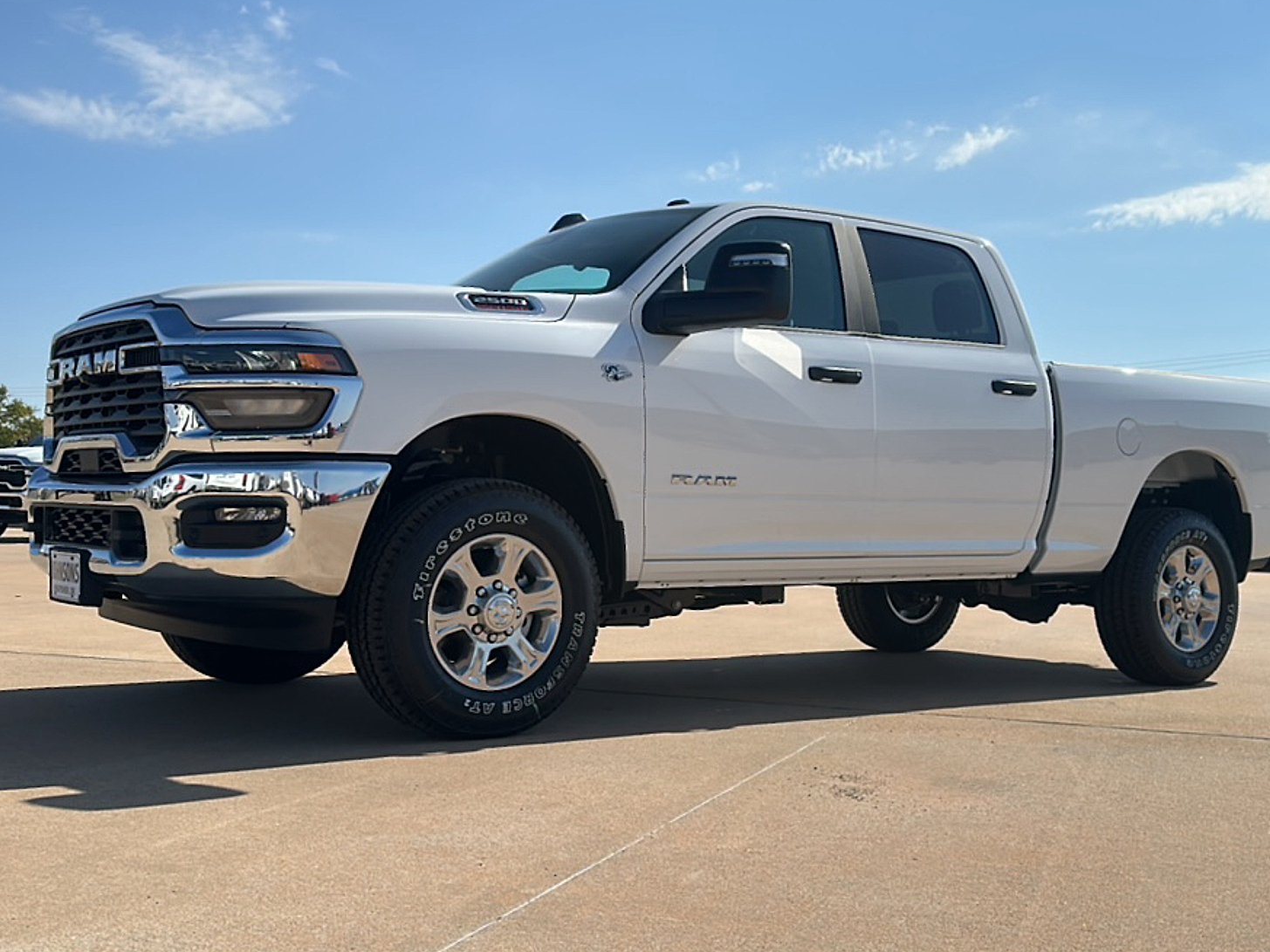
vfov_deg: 42.9
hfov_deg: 55.3
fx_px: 1211
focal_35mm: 33
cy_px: 429
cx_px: 670
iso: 80
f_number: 1.78
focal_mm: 6.86
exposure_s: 1/9901
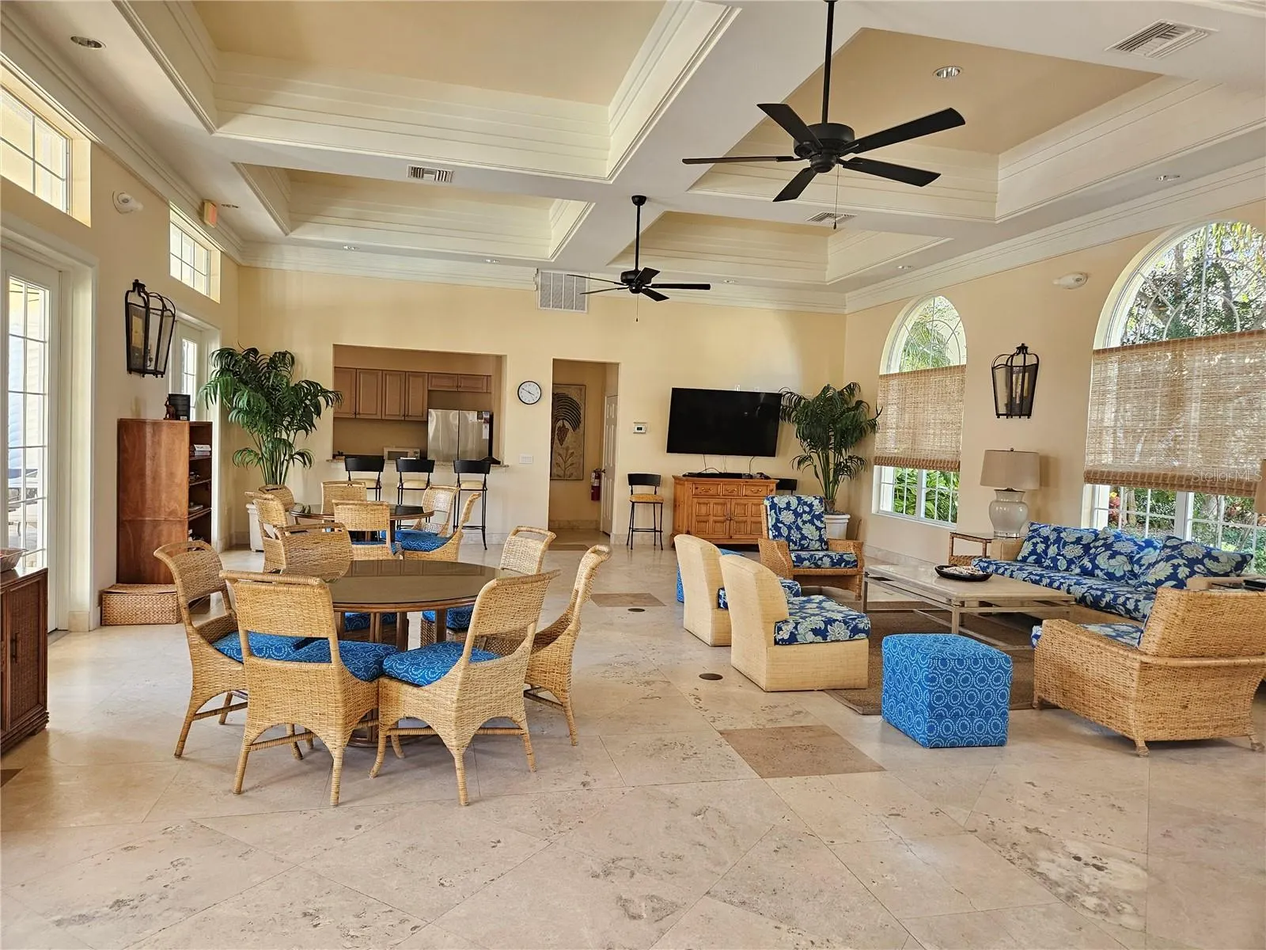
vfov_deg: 58.9
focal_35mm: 23
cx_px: 633
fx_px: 841
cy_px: 475
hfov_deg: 73.9
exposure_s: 1/120
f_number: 1.8
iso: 200
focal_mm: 5.4
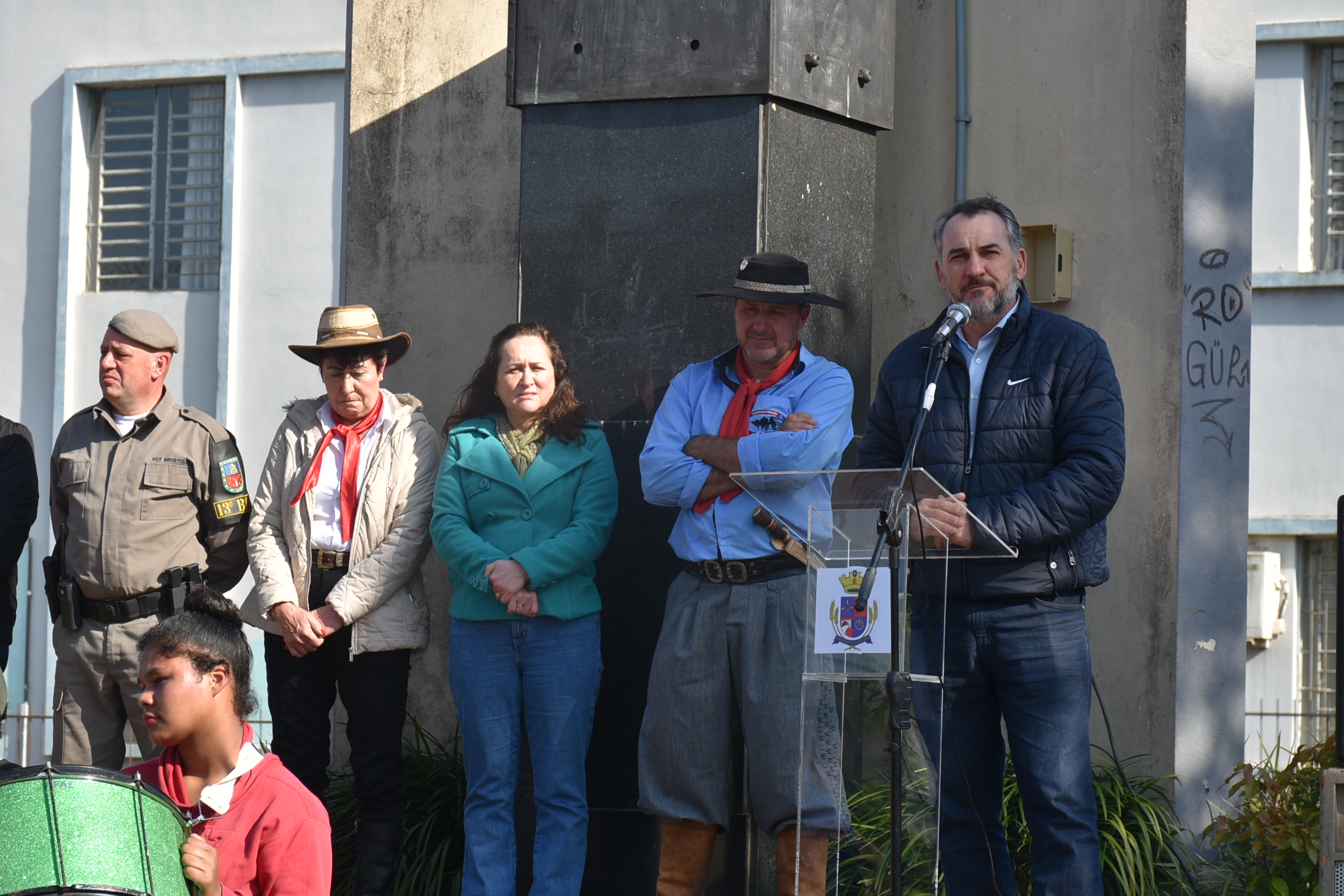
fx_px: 4443
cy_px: 412
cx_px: 547
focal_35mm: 119
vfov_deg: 11.5
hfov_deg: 17.2
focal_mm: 66
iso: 100
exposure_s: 1/250
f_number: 9
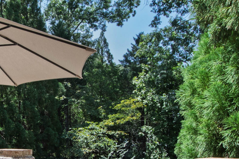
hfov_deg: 38.7
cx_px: 31
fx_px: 319
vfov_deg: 27.2
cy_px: 140
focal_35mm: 48
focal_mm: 10
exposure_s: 1/160
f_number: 9
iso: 320
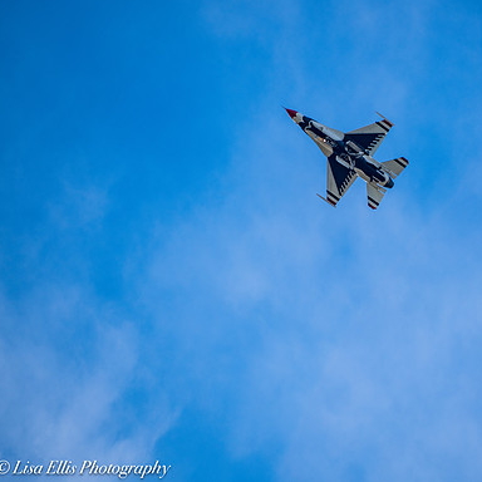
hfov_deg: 5.7
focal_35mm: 308
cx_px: 359
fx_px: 4852
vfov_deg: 5.7
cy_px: 240
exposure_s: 1/1250
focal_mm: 200
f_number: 5
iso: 100
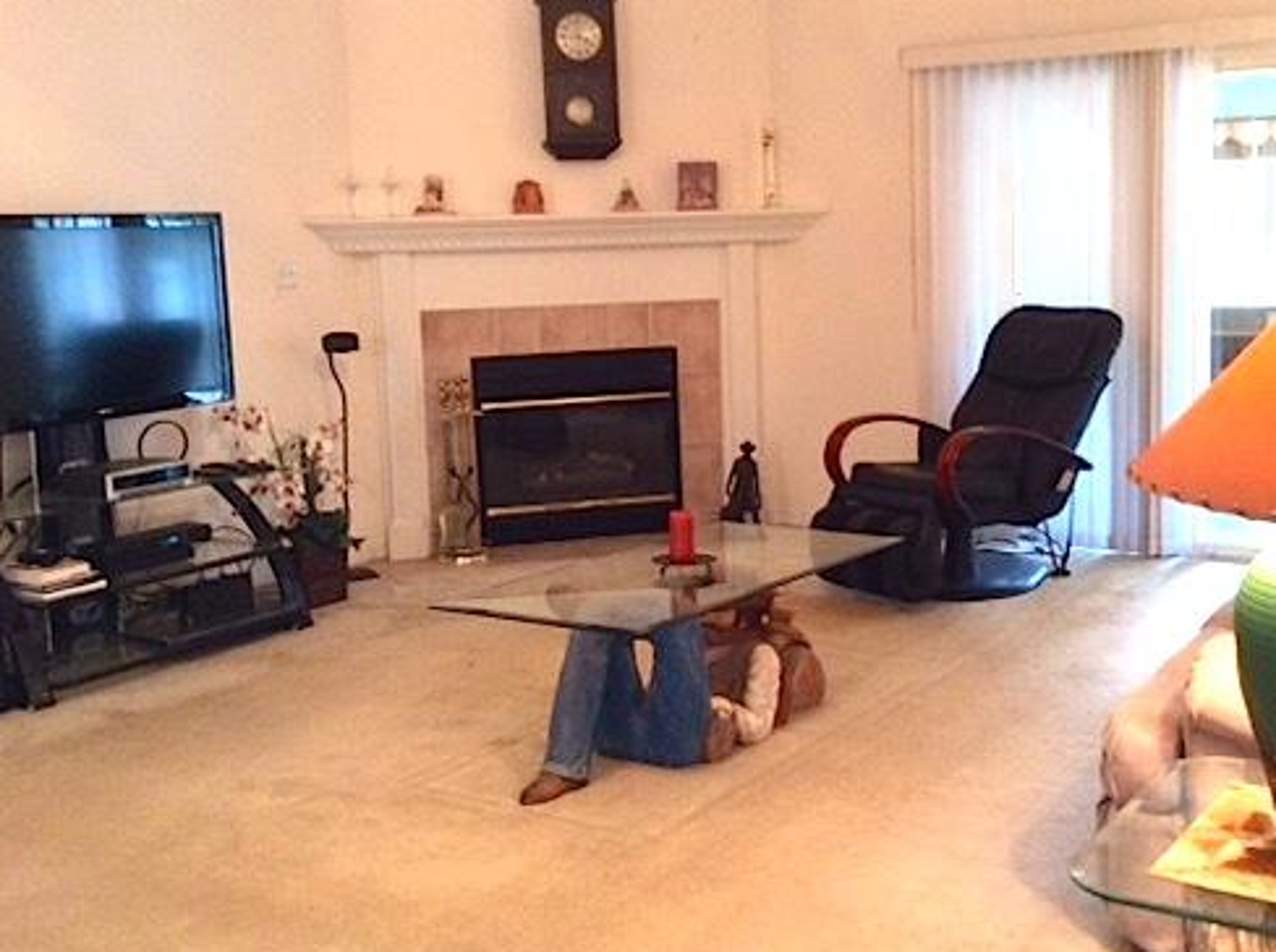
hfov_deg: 44.6
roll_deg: +0.4
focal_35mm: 42
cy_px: 377
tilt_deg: -6.9
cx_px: 774
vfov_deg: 34.1
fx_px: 1545
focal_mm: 3.3
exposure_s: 1/24
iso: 160
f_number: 2.4
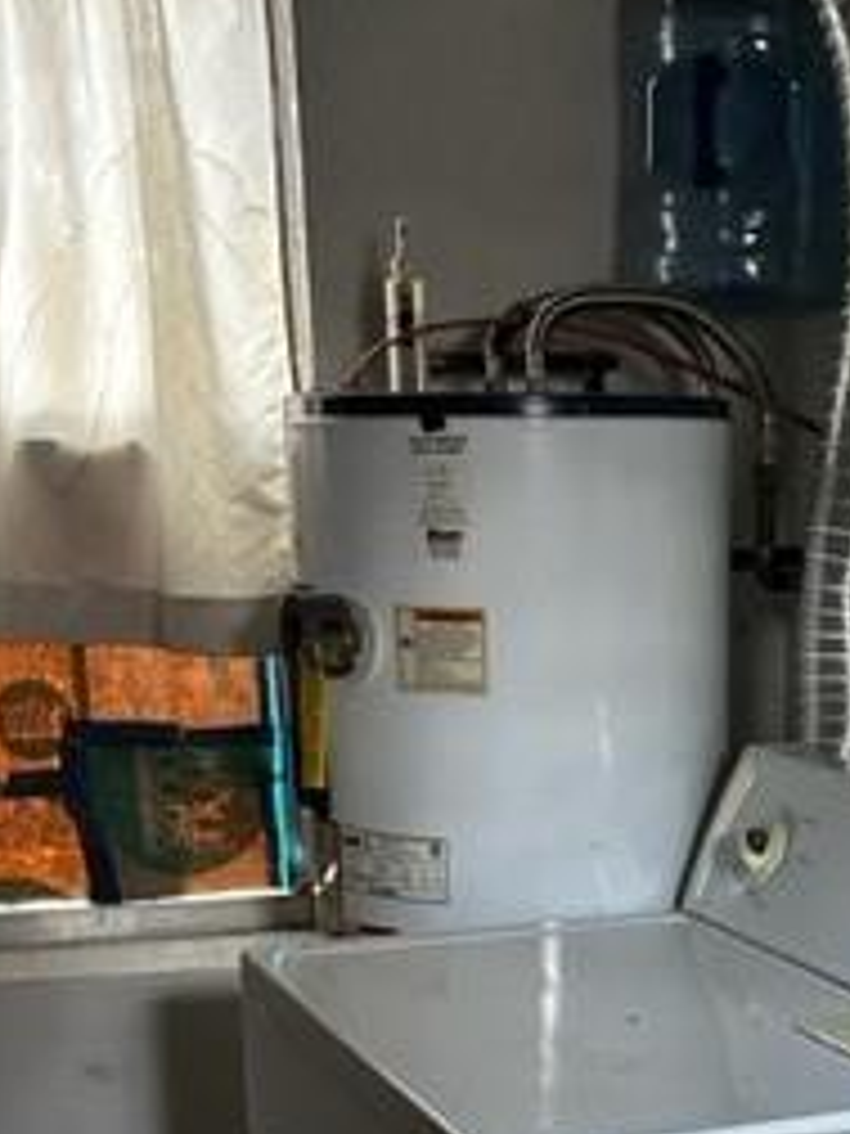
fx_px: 1997
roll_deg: -0.7
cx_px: 697
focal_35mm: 61
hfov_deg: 23.6
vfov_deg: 29.7
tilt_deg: -18.0
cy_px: 1112
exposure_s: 1/40
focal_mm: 6.86
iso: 1000
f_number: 1.78
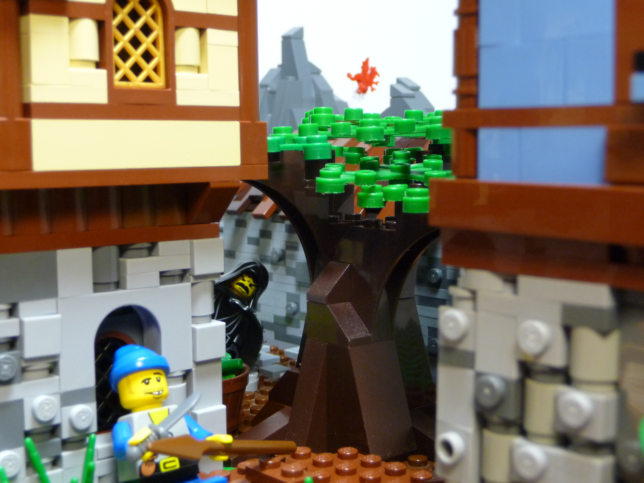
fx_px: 1023
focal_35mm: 55
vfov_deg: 26.6
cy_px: 242
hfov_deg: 34.9
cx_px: 322
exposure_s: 1/40
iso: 320
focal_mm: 9.3
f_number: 4.3
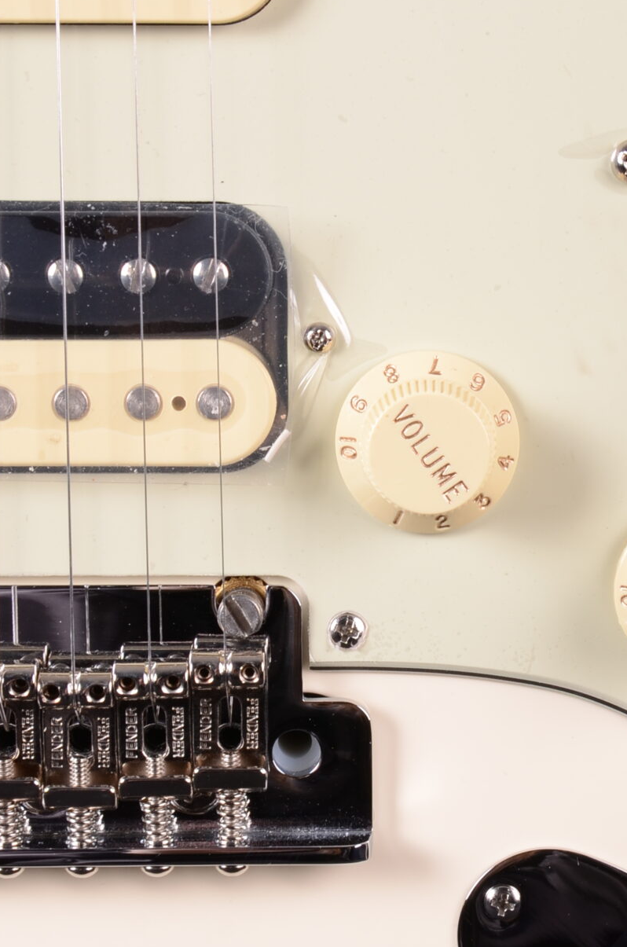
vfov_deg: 20.1
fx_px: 2677
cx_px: 420
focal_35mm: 102
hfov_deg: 13.3
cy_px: 491
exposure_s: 1/200
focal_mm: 32
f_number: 13
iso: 200
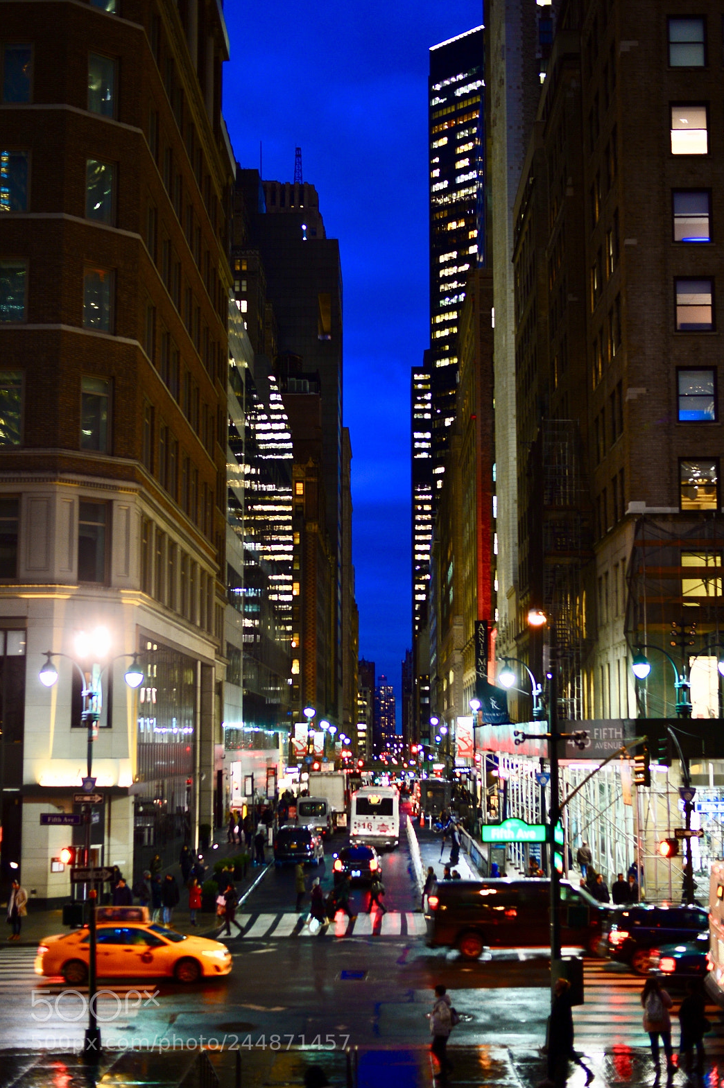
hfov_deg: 26.4
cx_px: 357
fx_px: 1540
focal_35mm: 51
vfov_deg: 38.9
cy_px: 542
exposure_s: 1/50
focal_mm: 50
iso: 800
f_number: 1.8
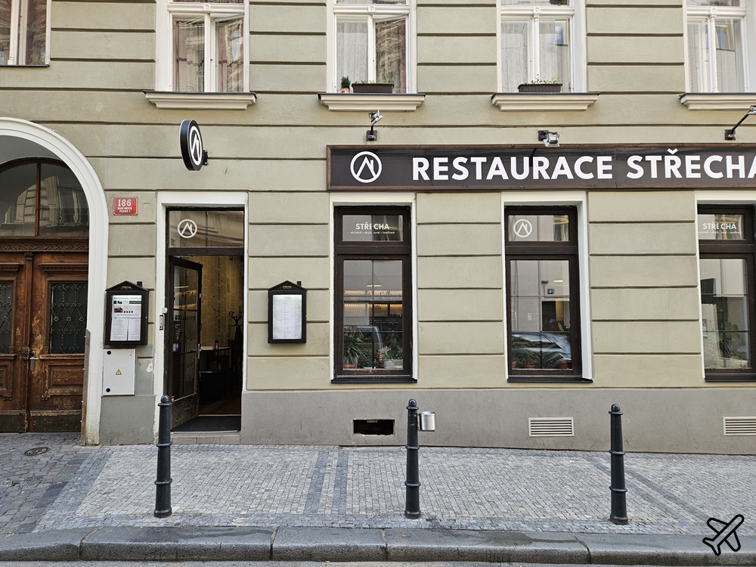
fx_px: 502
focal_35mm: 23
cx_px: 378
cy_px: 284
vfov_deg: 58.9
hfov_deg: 73.9
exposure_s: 1/207
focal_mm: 5.4
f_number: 1.8
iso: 64
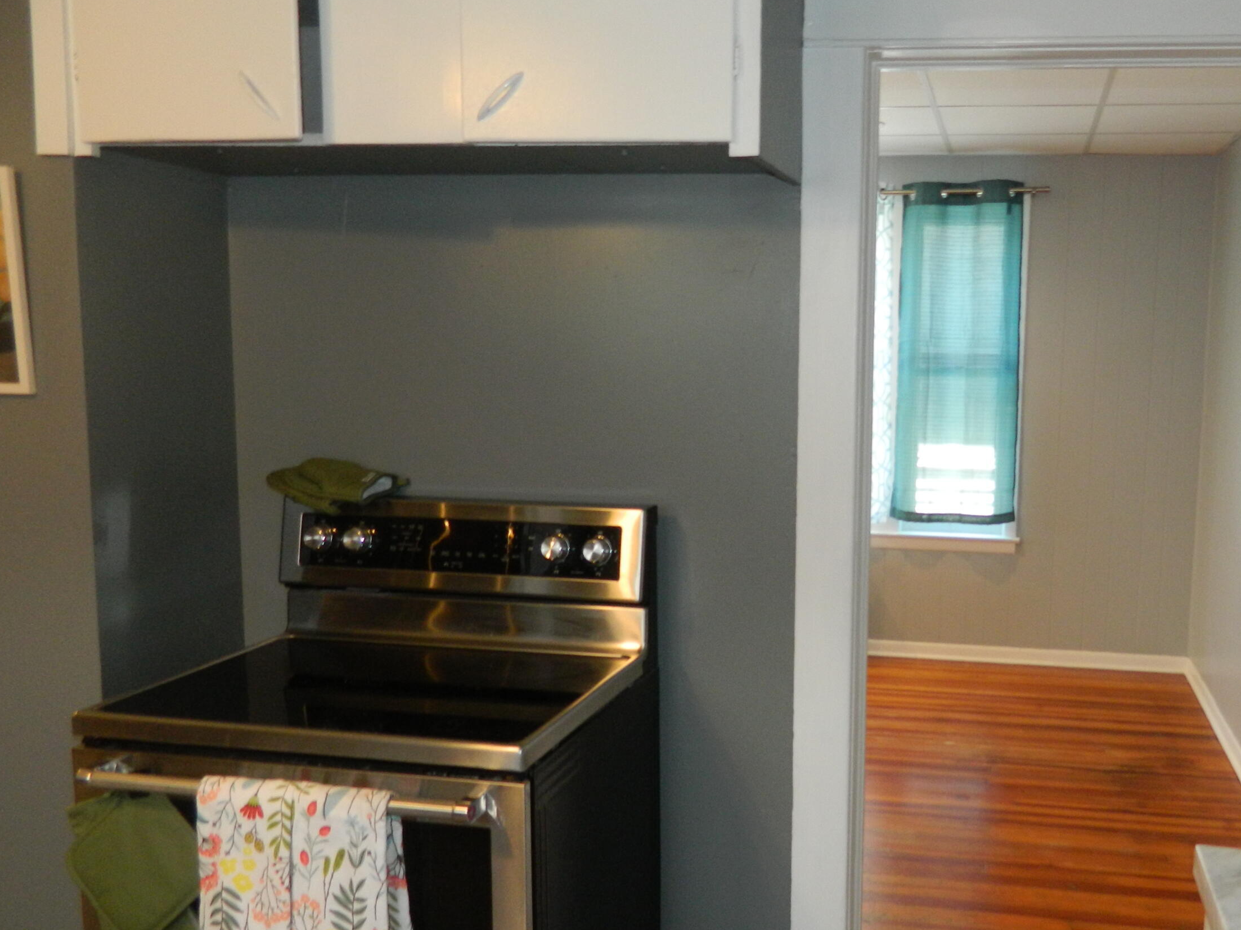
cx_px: 831
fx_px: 1219
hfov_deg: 52.9
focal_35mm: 34
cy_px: 525
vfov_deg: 41.7
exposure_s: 1/30
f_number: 3.1
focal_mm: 4.5
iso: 200
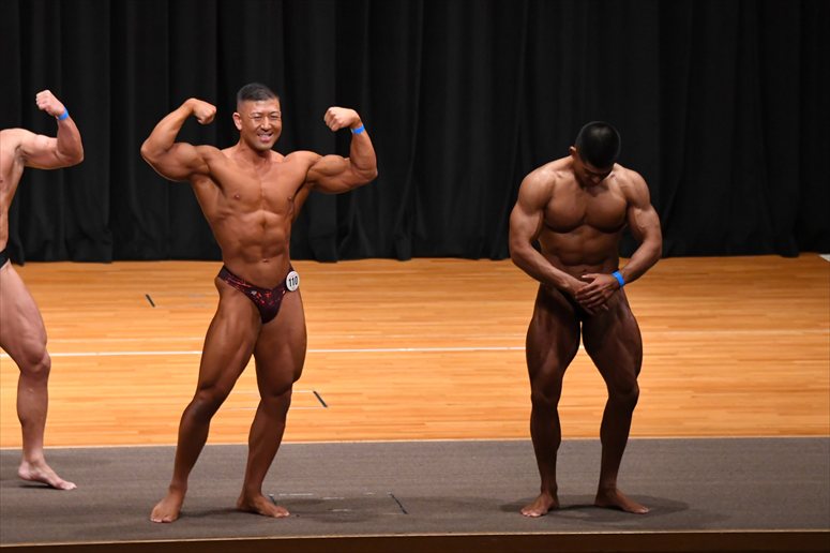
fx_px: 4655
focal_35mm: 202
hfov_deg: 10.2
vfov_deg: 6.8
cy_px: 276
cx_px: 415
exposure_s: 1/400
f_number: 5.6
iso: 5000
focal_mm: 135
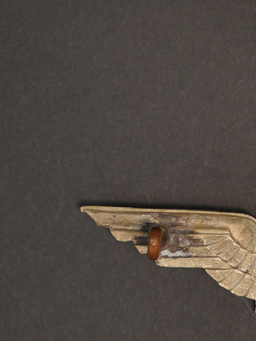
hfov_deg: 8.0
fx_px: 1804
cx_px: 305
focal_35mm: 183
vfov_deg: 10.8
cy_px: 65
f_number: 3.2
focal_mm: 35
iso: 200
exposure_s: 1/50
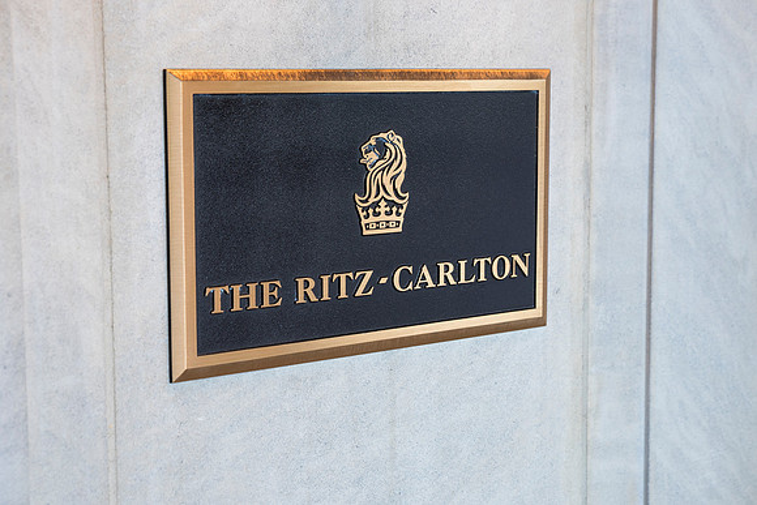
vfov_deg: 19.5
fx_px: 1472
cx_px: 378
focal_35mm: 70
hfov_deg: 28.8
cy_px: 252
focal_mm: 70
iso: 800
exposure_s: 1/80
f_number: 5.6
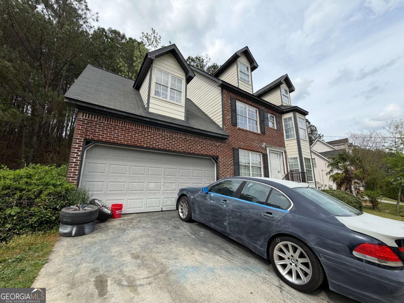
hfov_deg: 102.1
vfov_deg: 85.7
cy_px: 152
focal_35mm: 14
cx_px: 202
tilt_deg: +13.2
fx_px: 163
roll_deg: +0.0
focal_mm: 2.22
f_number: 2.2
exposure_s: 1/770
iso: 32
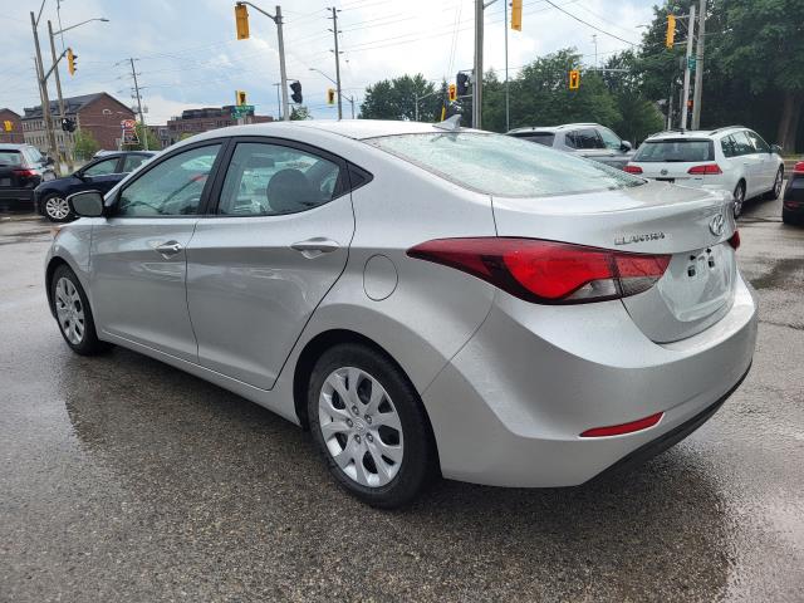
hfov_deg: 67.3
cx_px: 402
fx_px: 604
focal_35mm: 26
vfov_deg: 53.1
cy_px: 302
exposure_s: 1/626
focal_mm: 5.4
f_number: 1.8
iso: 40
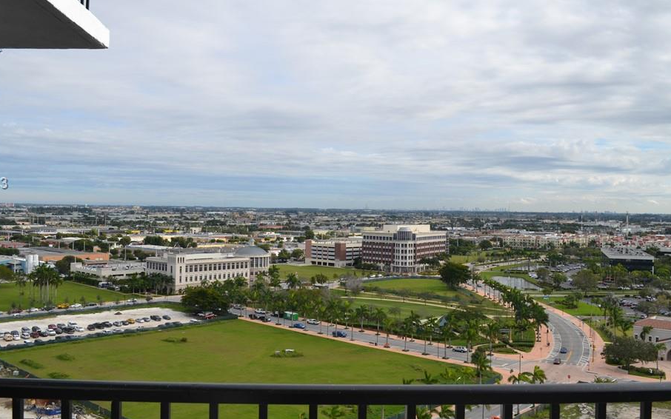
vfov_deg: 38.3
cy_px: 184
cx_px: 333
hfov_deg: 58.1
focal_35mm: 33
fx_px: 603
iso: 100
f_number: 9
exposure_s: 1/320
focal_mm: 18
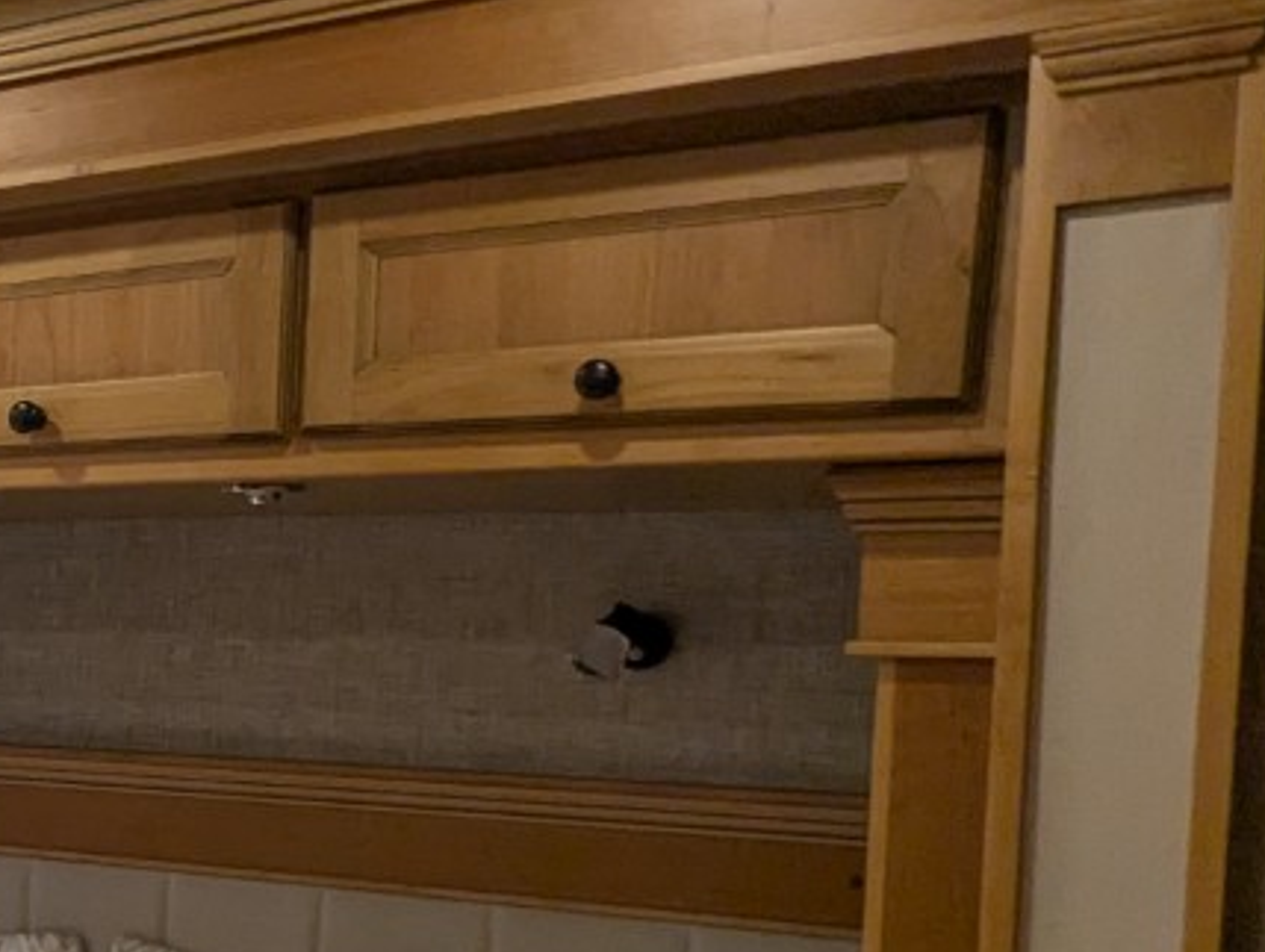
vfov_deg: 27.6
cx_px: -391
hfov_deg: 29.4
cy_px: 740
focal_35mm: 52
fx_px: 1903
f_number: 2.2
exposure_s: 1/120
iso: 320
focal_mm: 2.35
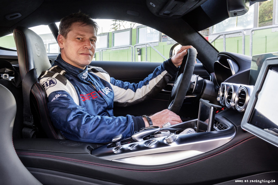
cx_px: 139
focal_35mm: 38
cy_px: 92
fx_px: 293
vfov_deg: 35.0
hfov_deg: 50.7
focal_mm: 38
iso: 2000
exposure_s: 1/60
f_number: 11
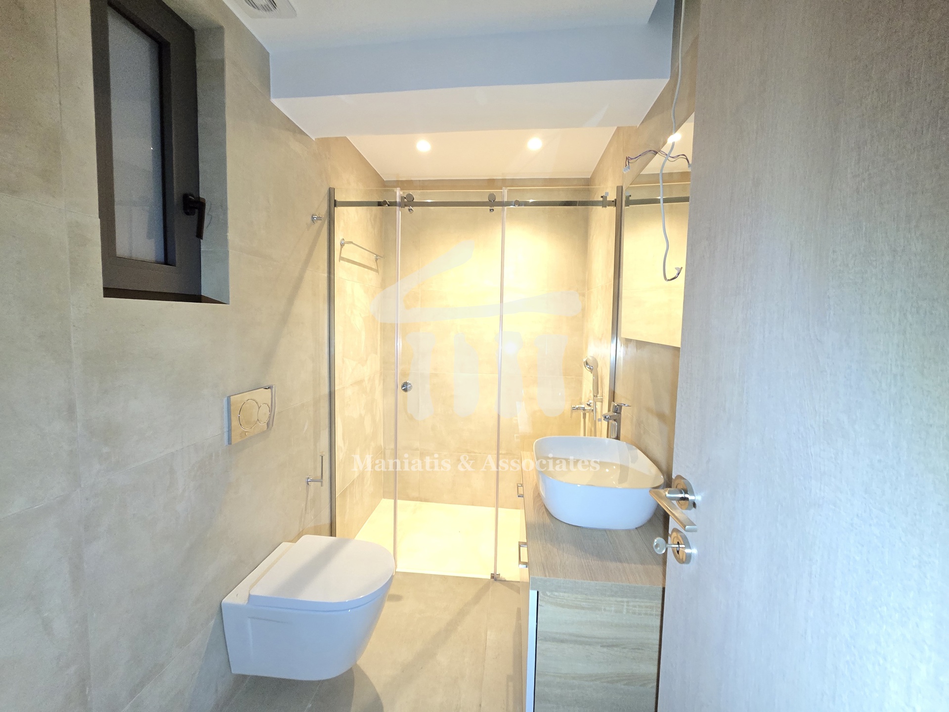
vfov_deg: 89.9
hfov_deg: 106.2
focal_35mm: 13
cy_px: 356
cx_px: 474
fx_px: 356
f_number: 2.2
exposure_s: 1/60
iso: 640
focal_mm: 2.2
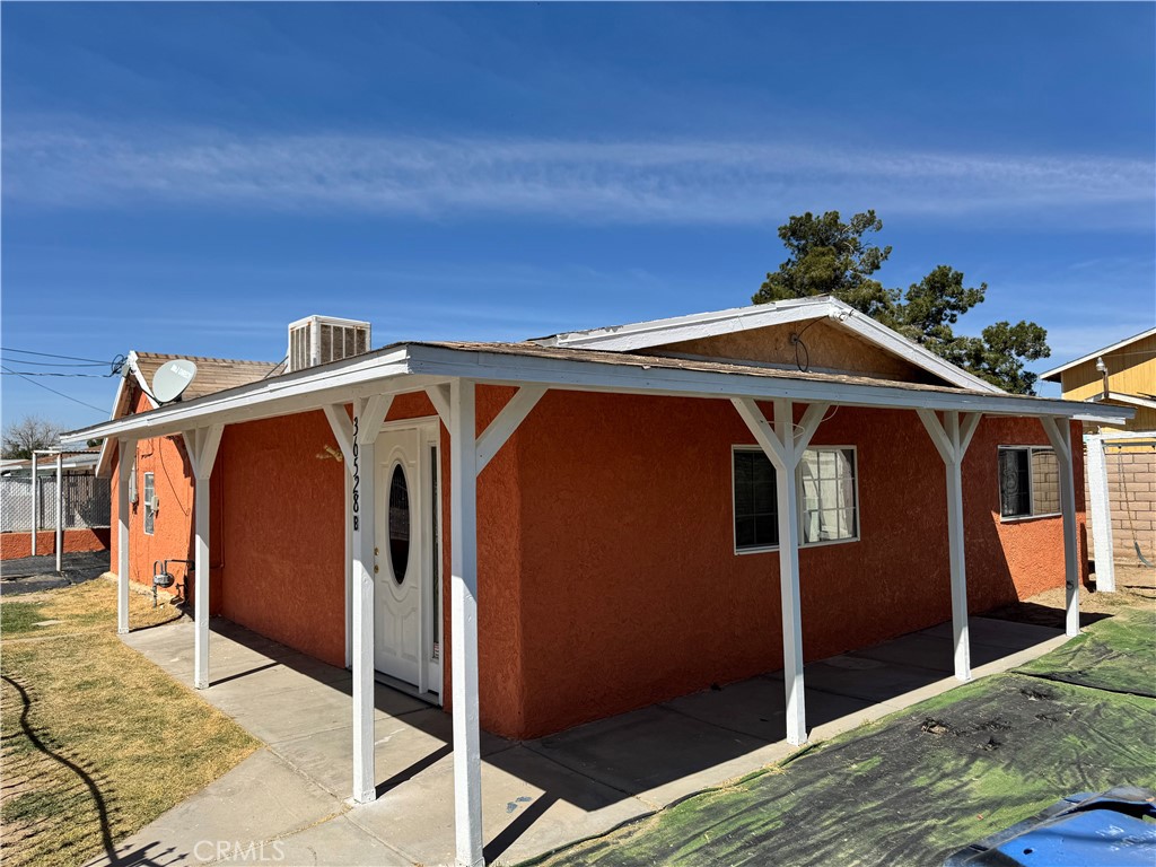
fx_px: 801
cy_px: 434
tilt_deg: +1.0
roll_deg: +0.6
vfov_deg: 56.8
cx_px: 578
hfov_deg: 71.6
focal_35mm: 24
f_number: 1.78
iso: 80
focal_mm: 6.76
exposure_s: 1/6410
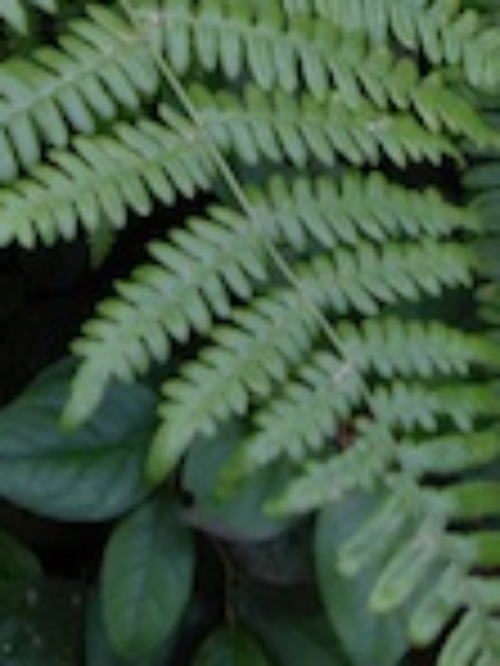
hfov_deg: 12.4
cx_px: -104
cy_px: -621
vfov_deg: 14.3
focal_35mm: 117
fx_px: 2253
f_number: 2.8
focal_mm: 4.7
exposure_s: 1/37.2
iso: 64
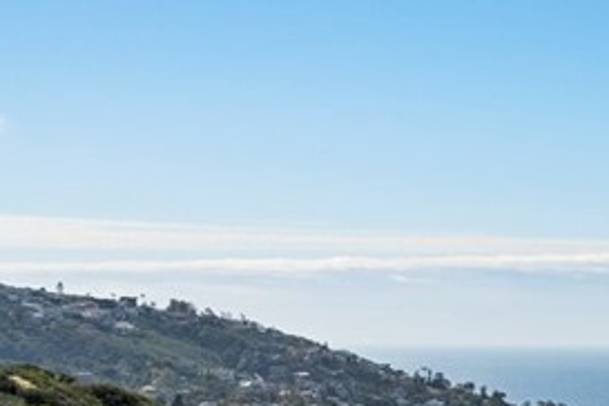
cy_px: 351
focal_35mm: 120
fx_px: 2030
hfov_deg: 15.7
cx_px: 903
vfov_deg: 11.4
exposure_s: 1/8000
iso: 400
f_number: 7.1
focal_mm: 32
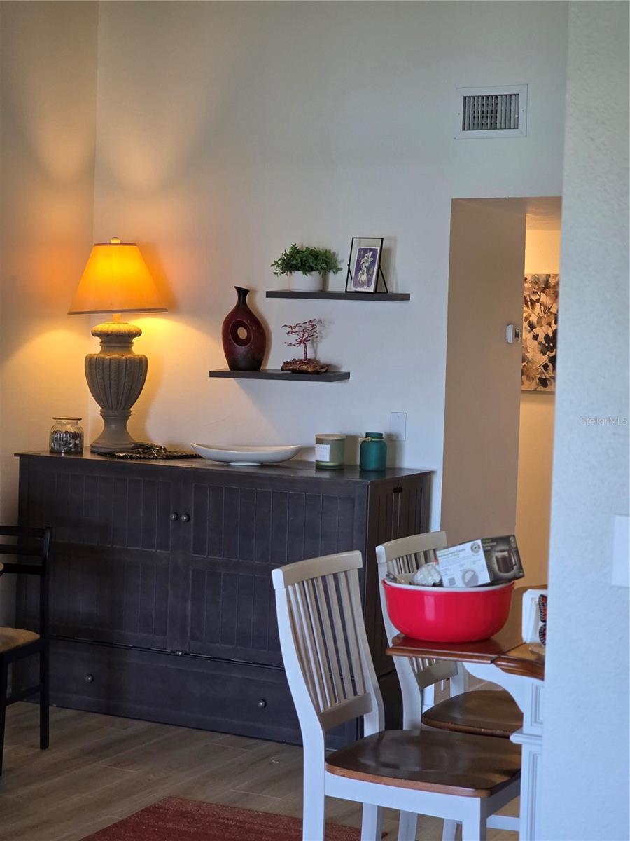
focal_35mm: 69
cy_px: 420
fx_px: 1674
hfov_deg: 21.3
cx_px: 315
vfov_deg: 28.2
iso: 250
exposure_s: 1/120
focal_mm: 7.9
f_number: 2.4
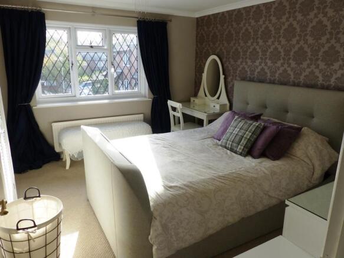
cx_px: 172
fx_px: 248
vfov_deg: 54.9
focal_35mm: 25
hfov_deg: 69.4
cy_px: 129
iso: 100
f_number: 4
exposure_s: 1/125
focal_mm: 4.5
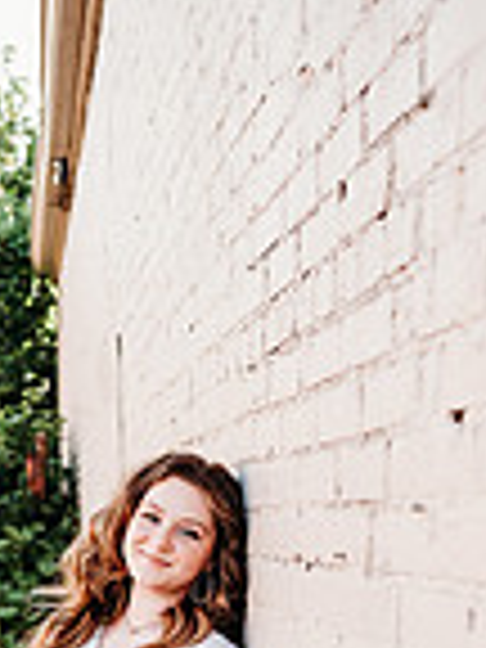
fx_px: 1348
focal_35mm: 72
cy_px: 720
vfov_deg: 25.1
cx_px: 238
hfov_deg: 20.4
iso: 100
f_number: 2
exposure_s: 1/400
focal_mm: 24
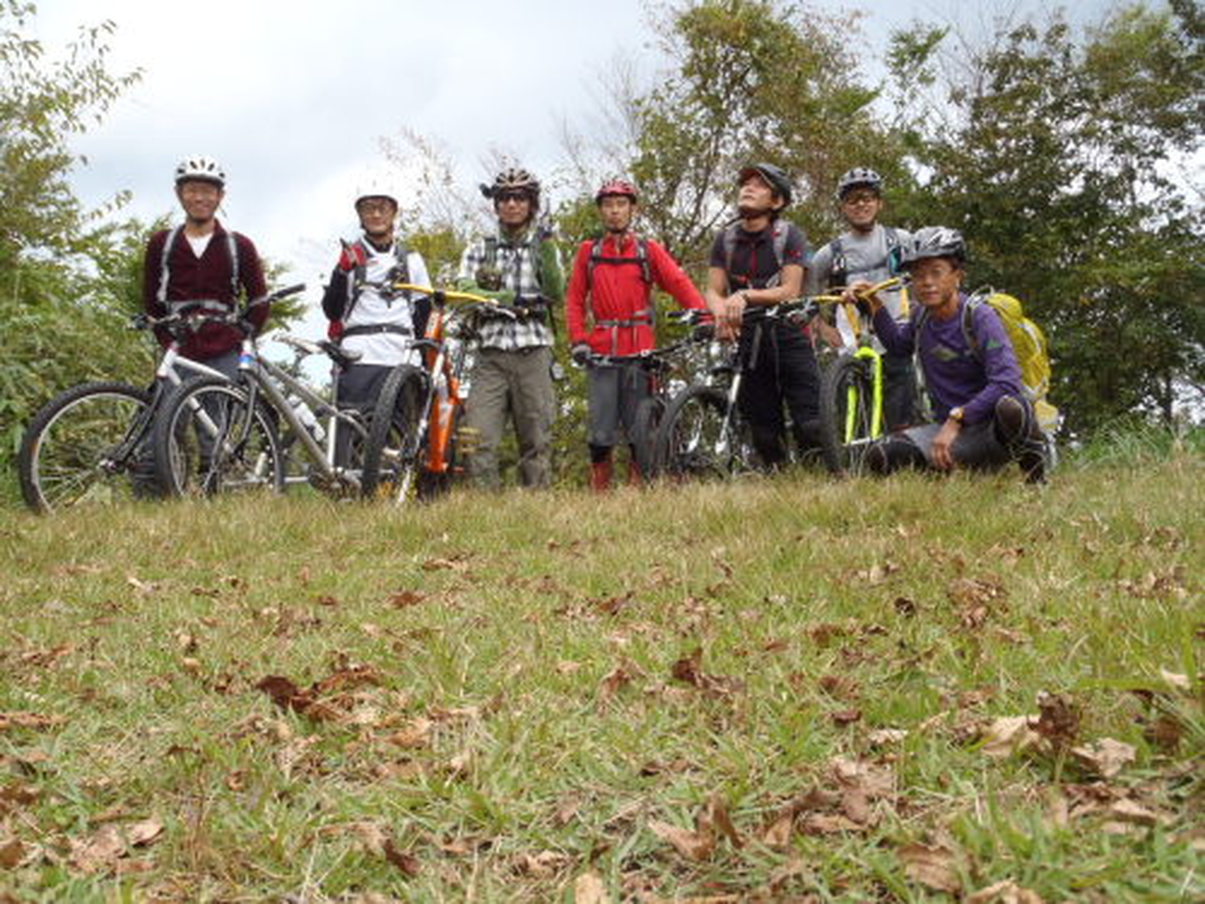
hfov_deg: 51.4
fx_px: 1253
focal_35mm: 36
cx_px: 602
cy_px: 452
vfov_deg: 39.7
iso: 80
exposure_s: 1/160
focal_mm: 6.45
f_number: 4.5
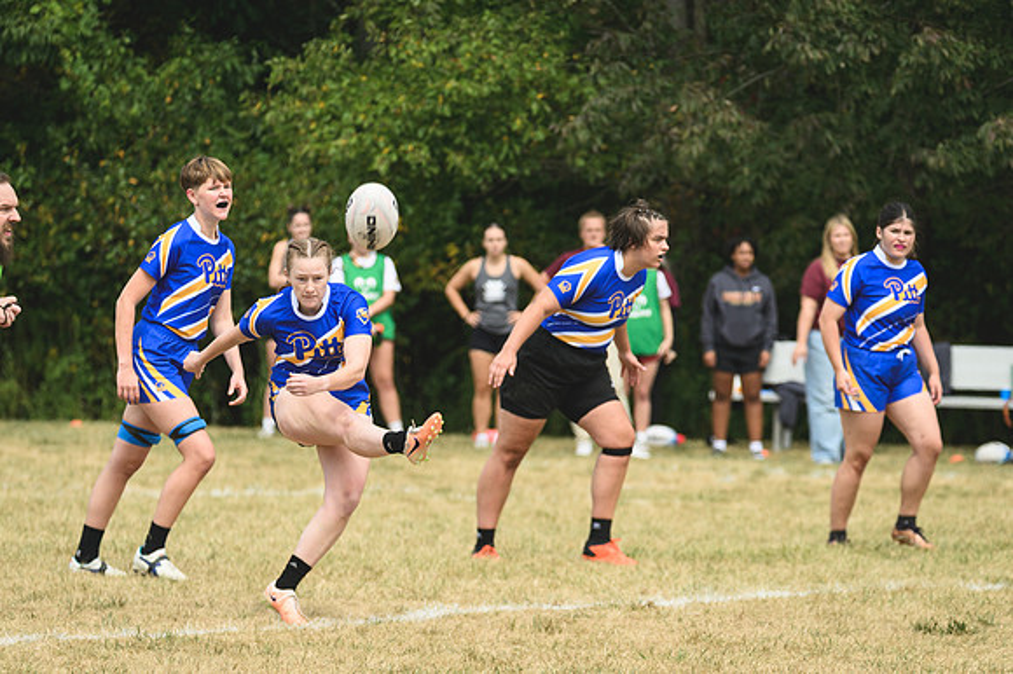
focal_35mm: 420
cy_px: 337
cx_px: 506
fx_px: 11811
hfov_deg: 4.9
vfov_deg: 3.3
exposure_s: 1/1000
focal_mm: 280
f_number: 5.6
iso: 280
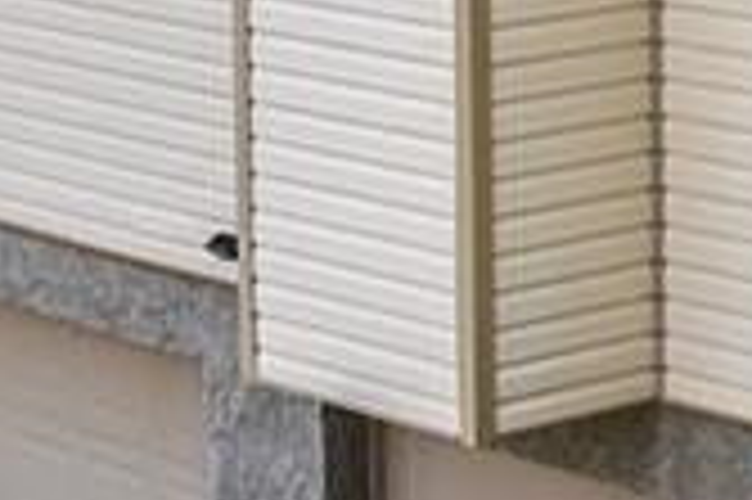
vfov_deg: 7.4
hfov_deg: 10.8
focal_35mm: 184
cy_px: -16
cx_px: 1103
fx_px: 3840
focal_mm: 30
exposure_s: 1/200
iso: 1250
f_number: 7.1
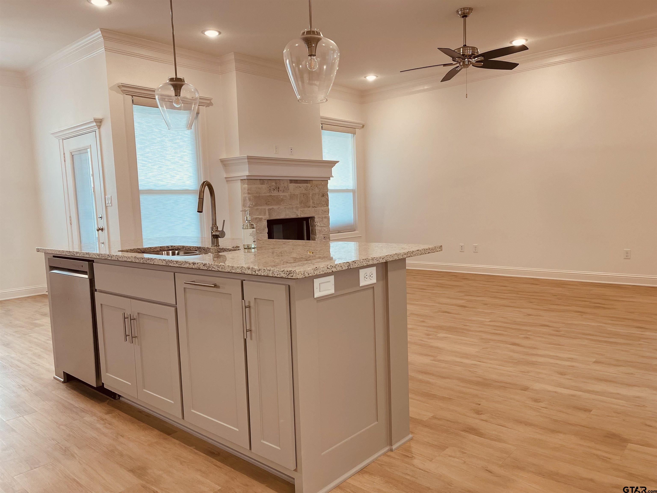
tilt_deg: -5.8
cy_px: 246
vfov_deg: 54.9
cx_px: 328
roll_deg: +1.9
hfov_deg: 69.4
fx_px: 474
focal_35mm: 25
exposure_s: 1/120
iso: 80
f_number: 1.6
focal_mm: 5.1
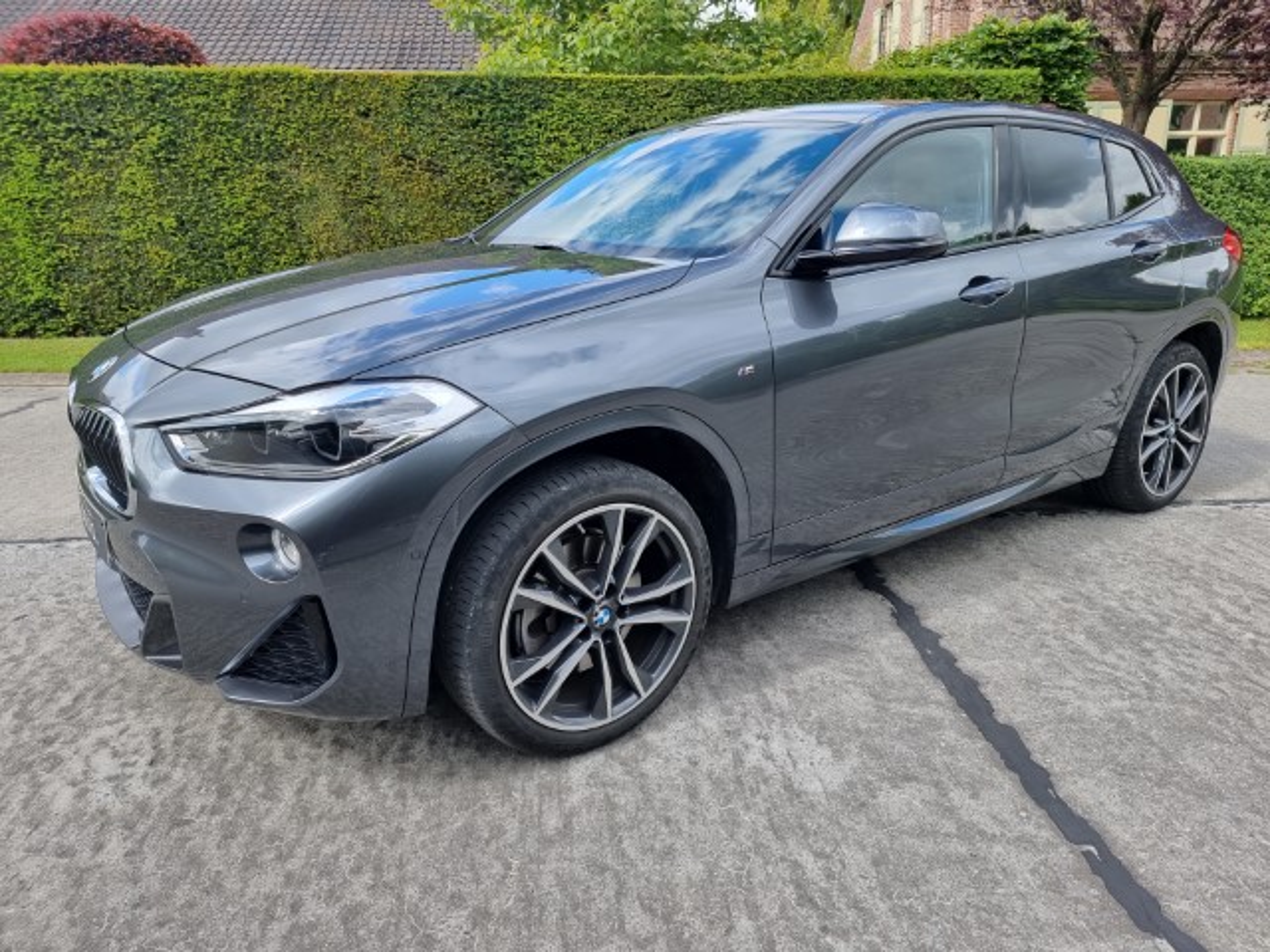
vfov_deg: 56.8
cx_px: 635
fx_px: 881
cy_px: 476
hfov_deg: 71.6
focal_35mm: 24
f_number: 1.8
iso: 50
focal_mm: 6.7
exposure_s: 1/237
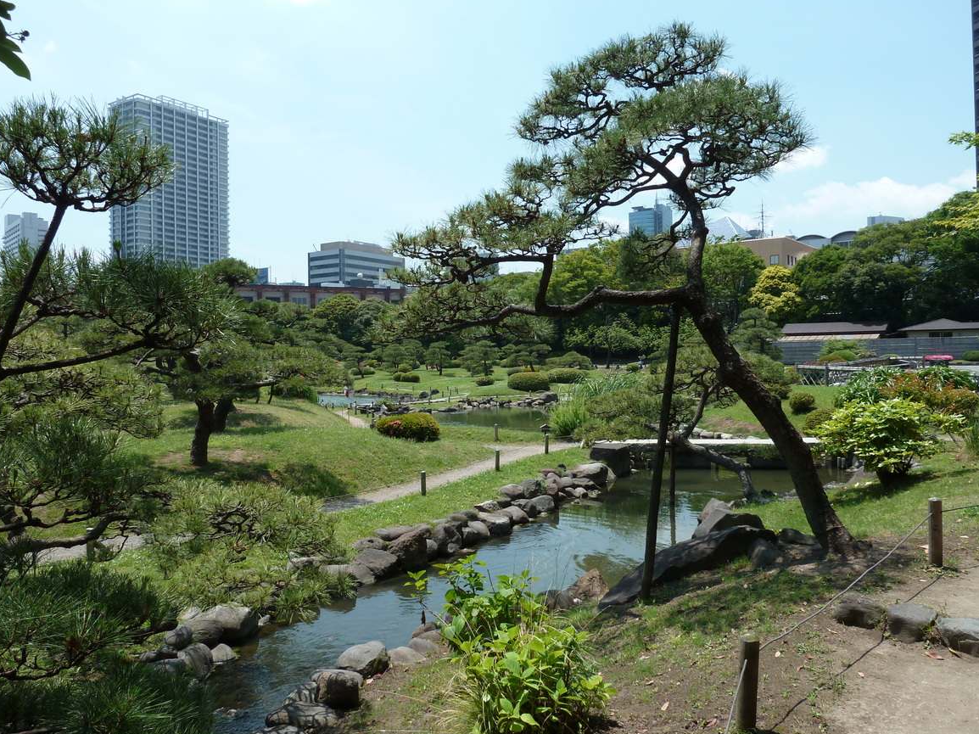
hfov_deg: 67.3
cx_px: 487
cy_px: 361
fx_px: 735
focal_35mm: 26
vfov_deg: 53.0
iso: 80
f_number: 4
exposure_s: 1/400
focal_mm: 4.1
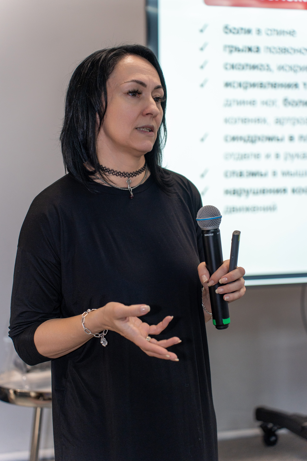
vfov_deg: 27.0
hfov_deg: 18.2
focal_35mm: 75
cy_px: 230
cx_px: 154
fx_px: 959
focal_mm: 75
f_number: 3.2
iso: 1000
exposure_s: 1/200
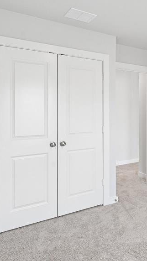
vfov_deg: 64.0
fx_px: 208
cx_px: 141
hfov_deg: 35.8
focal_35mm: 30
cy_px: 111
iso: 400
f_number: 8
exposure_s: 1/50
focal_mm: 16
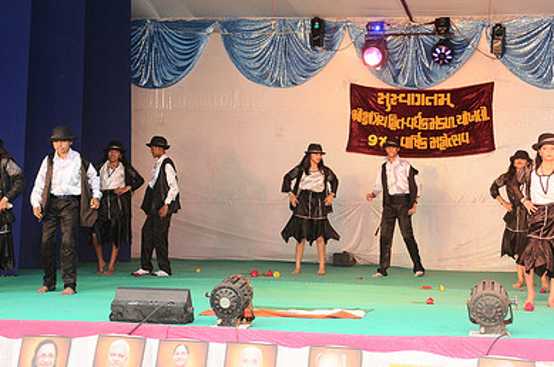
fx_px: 1168
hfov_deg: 26.7
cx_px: 305
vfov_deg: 17.8
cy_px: 112
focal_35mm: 76
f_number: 7.1
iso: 640
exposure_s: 1/125
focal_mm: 34
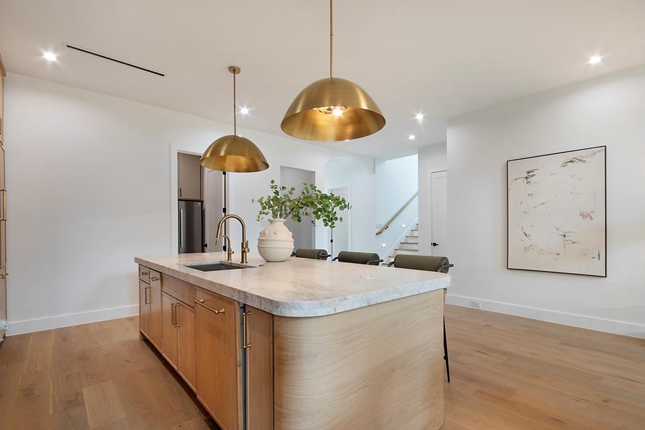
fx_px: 287
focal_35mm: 16
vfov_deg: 73.6
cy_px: 225
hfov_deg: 96.8
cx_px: 320
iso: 100
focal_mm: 10
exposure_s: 1/4
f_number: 11
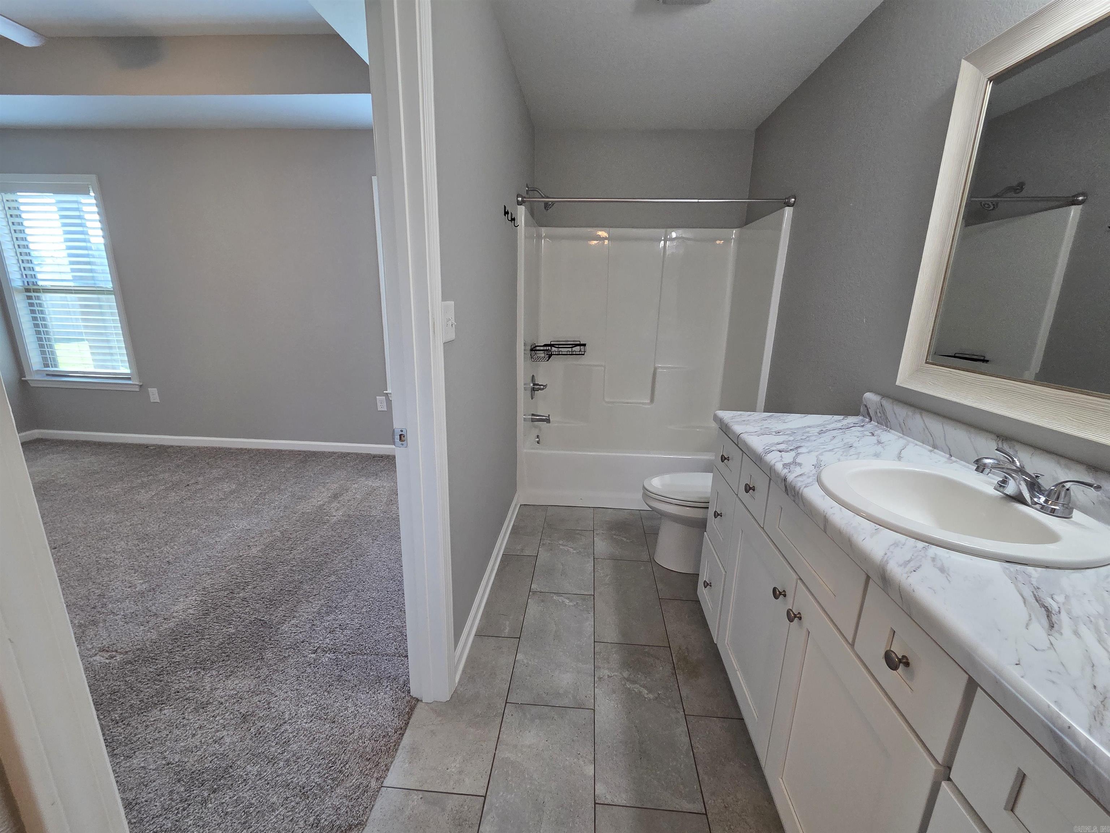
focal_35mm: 13
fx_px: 417
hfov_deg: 106.2
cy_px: 416
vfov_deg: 89.9
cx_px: 555
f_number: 2.2
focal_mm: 2.2
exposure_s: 1/120
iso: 200
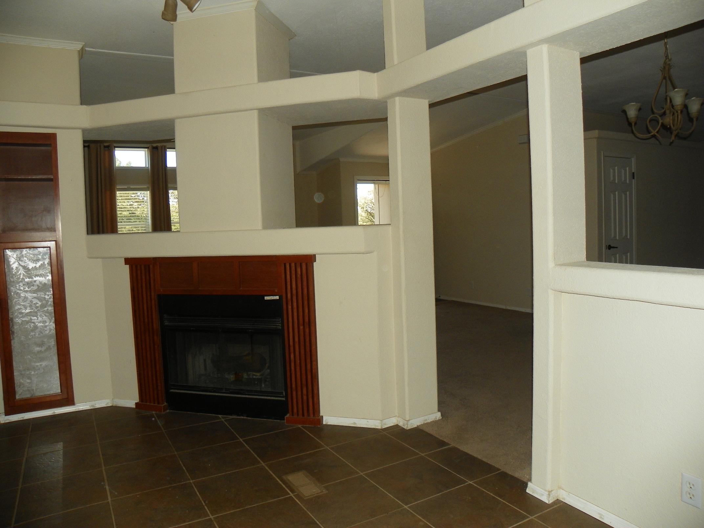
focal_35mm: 26
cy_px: 264
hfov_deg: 67.3
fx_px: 529
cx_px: 352
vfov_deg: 53.1
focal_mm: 4.6
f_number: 2.8
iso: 64
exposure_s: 1/125
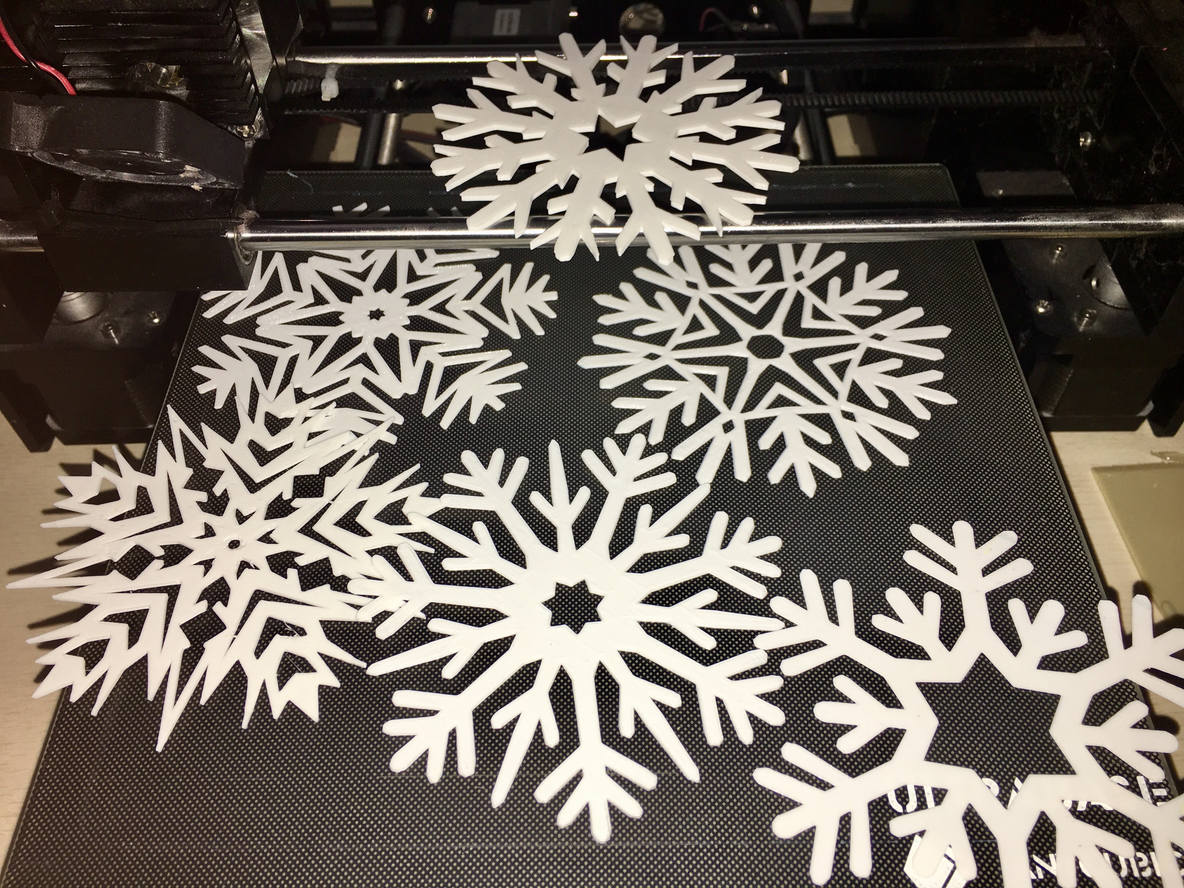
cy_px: 444
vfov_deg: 48.2
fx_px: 992
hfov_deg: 61.7
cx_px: 592
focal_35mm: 29
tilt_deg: -49.7
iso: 25
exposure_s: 1/53
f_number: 2.2
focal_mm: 4.15
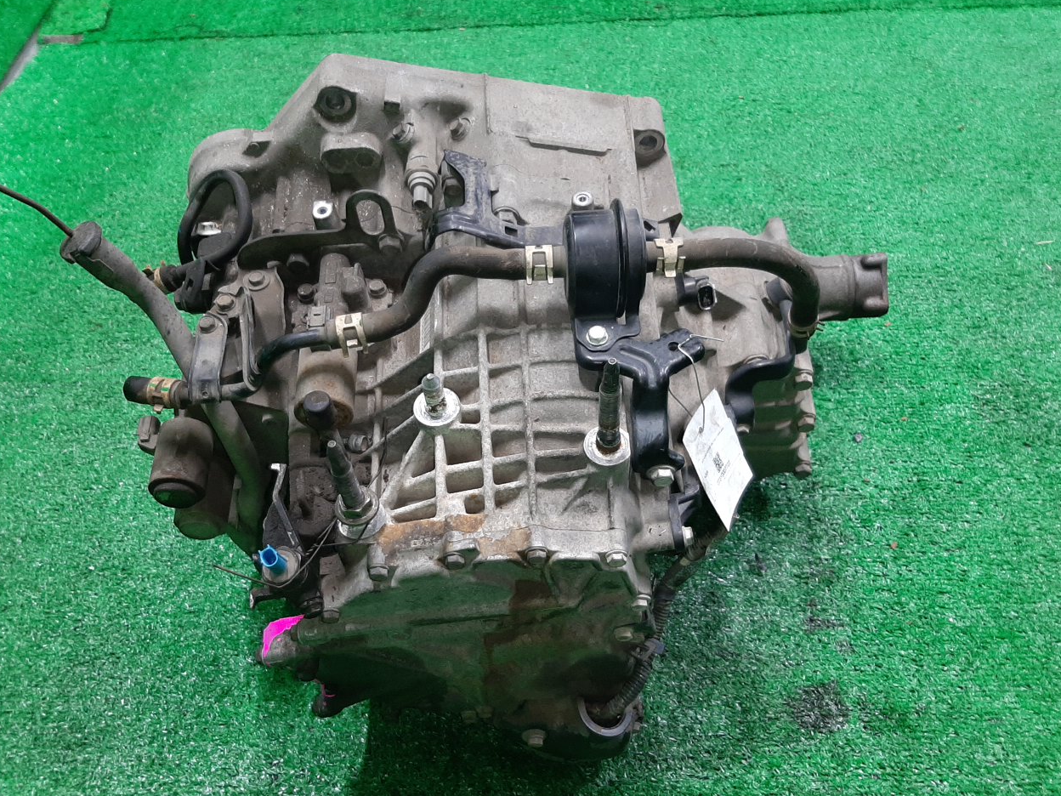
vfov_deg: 46.7
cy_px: 446
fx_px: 920
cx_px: 494
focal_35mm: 30
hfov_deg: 59.9
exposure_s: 1/50
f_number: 1.7
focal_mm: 3.93
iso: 144
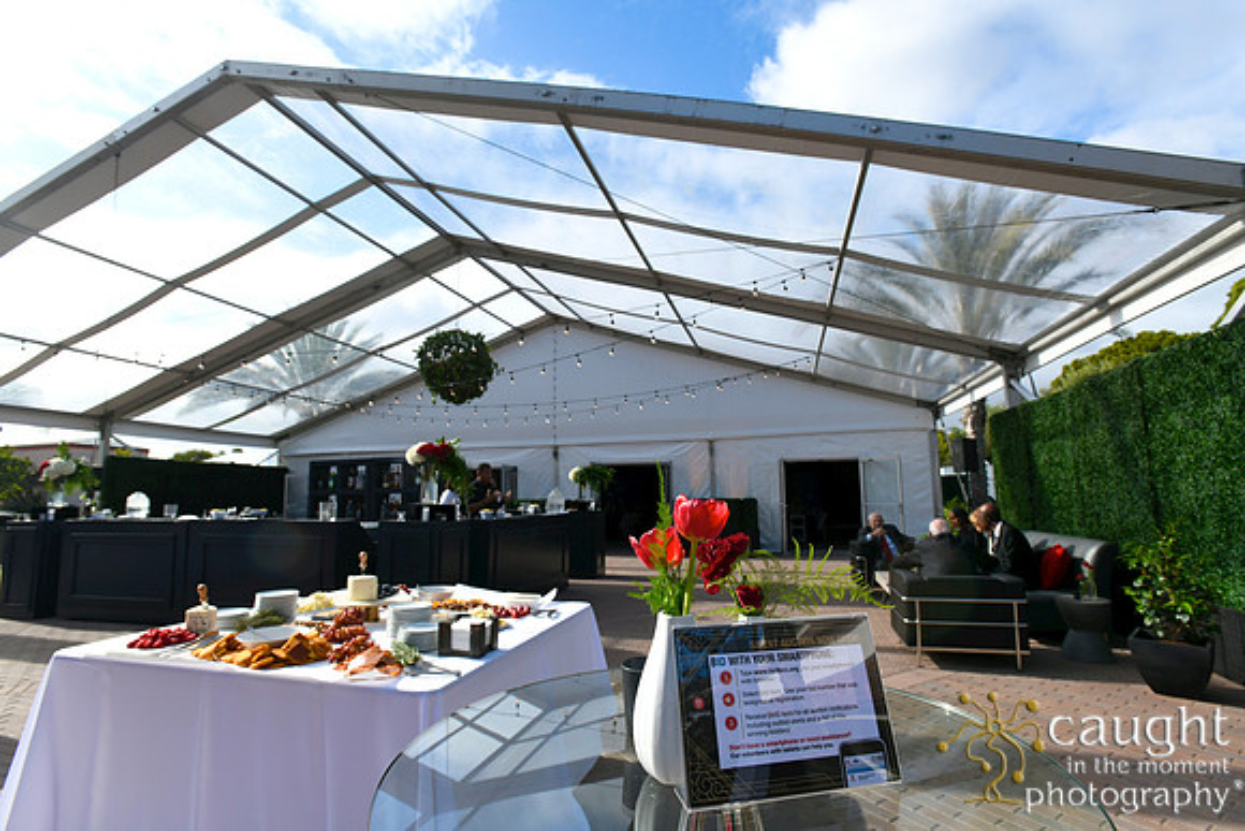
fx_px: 588
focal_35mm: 17
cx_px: 622
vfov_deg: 70.5
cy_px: 416
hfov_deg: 93.3
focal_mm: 17
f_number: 10
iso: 400
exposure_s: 1/500
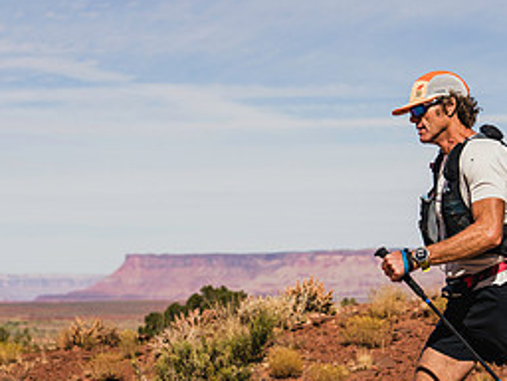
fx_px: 2050
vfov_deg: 10.6
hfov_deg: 14.1
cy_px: 278
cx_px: 276
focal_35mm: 140
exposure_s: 1/2000
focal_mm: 60
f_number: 4.5
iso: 160
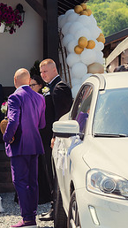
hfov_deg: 6.1
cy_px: 158
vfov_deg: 10.8
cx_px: 7
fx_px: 1208
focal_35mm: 200
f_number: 9
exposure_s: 1/1250
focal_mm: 85
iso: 800
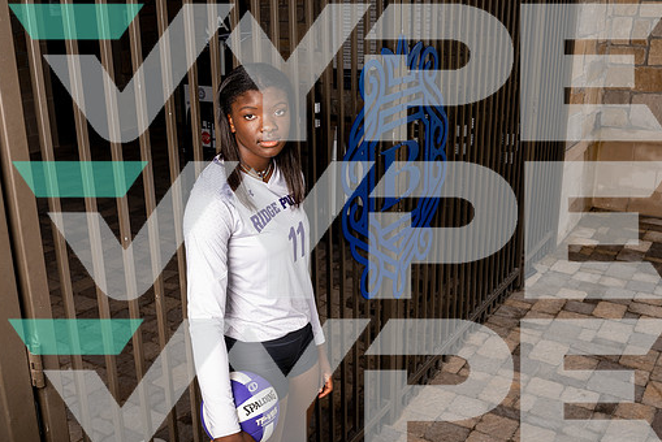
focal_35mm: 41
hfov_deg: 47.4
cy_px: 231
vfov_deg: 32.7
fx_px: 754
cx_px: 343
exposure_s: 1/200
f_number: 9
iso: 250
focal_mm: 36
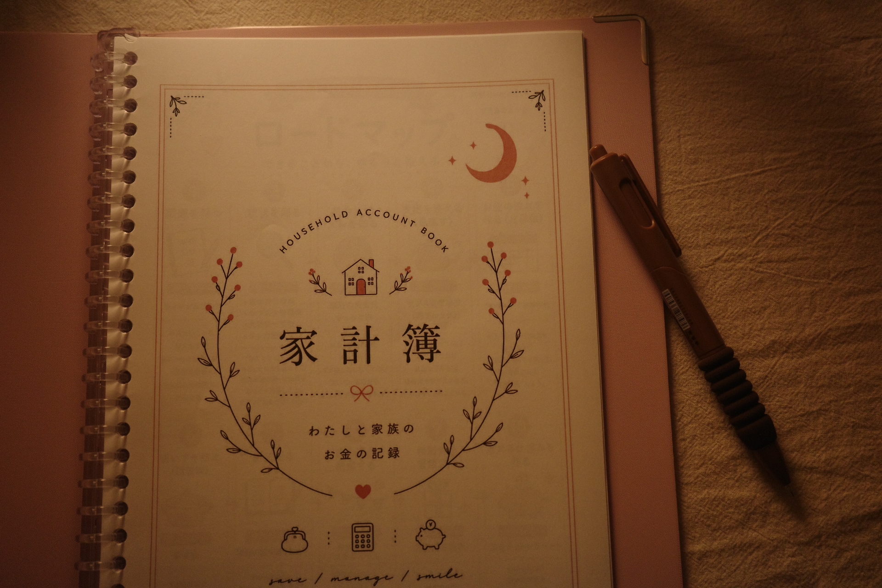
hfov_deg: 48.5
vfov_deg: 33.4
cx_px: 441
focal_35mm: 40
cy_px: 294
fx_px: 980
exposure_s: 1/40
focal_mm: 26
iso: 1250
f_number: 2.8
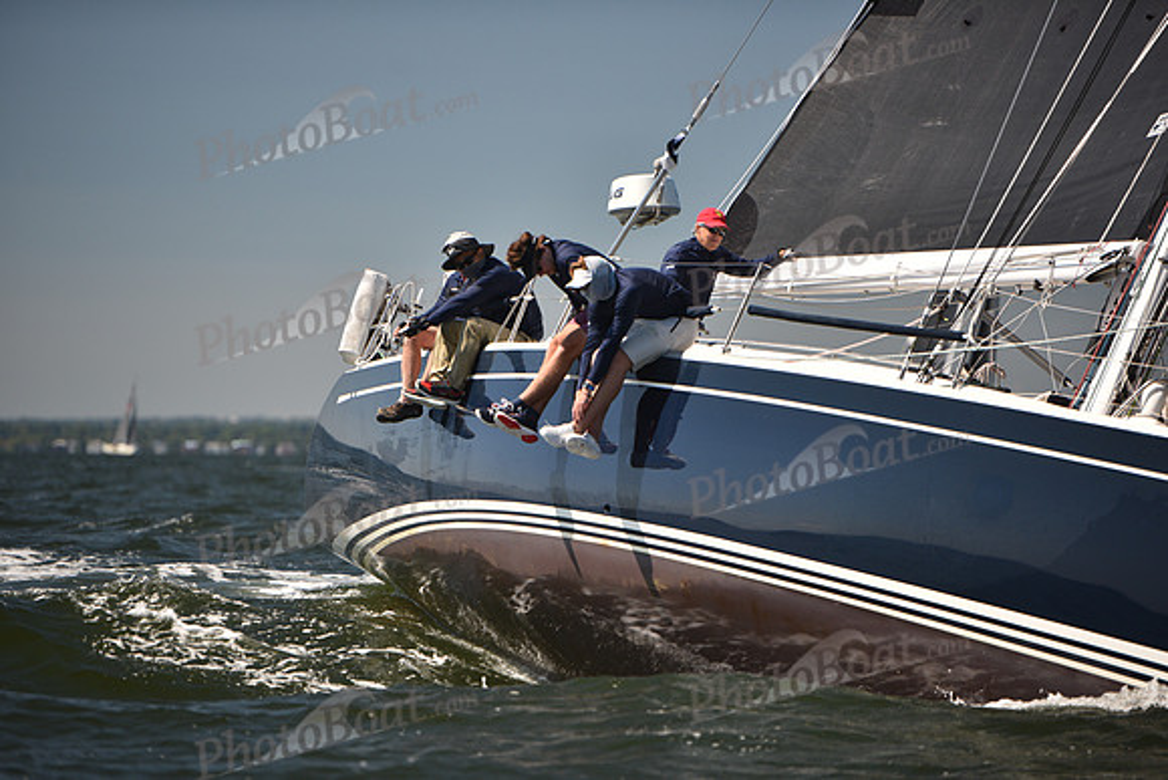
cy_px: 390
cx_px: 584
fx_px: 6166
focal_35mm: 190
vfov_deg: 7.2
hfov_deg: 10.8
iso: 250
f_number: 2.8
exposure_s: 1/1600
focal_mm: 190
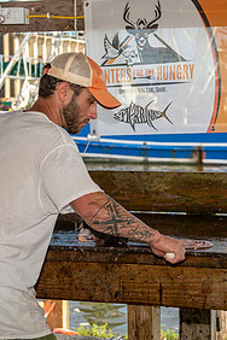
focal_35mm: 91
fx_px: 861
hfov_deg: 14.9
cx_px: 207
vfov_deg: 22.4
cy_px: 165
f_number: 4.5
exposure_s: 1/200
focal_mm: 42
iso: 50
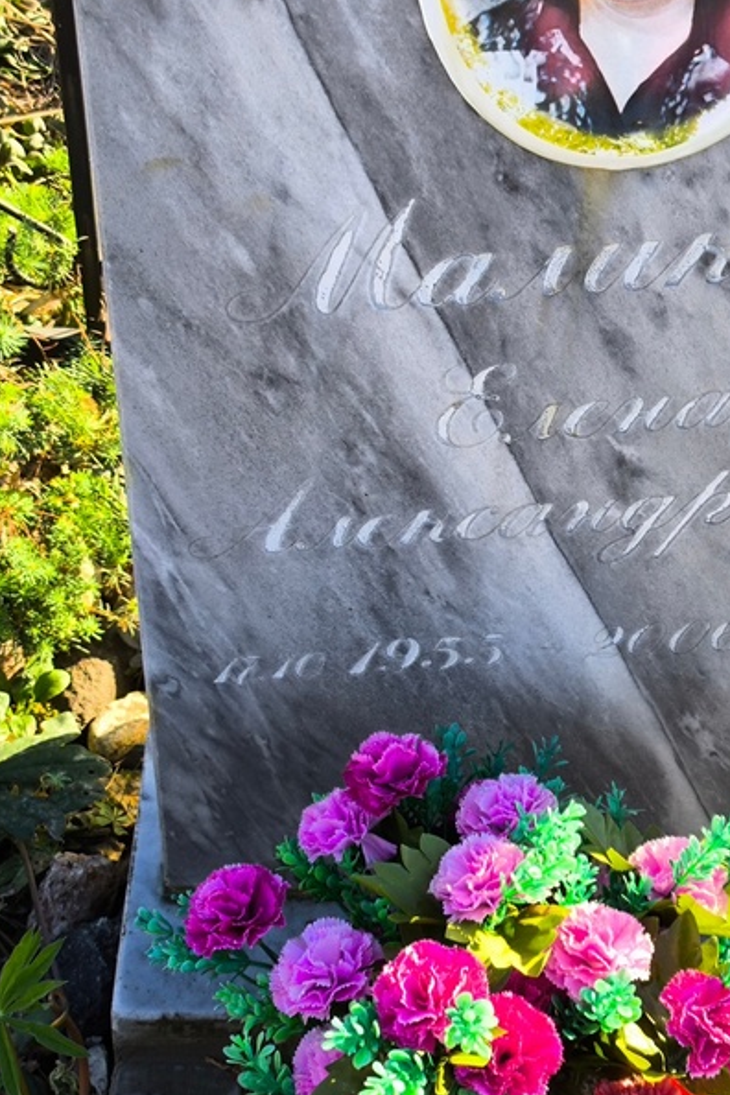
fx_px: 2129
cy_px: 548
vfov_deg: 28.8
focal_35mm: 70
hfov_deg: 19.3
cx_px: 565
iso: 50
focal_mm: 4.71
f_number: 1.7
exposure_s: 1/318
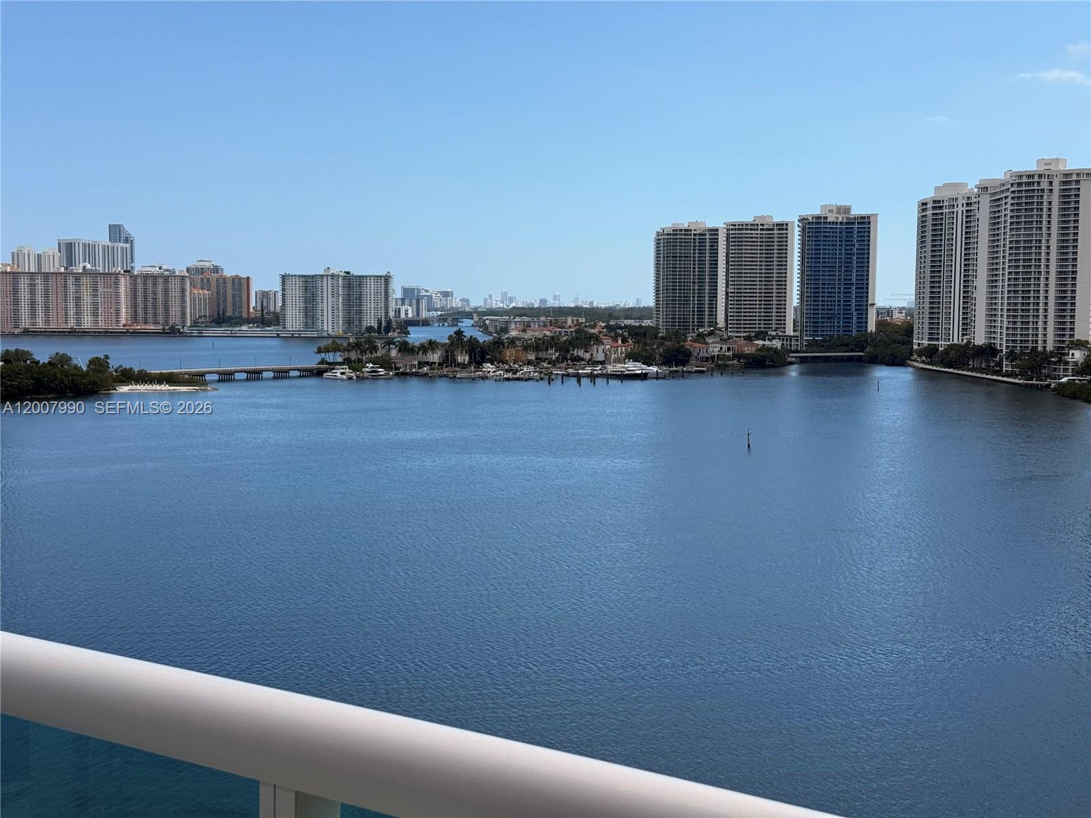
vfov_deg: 30.3
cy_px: 409
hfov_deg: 39.7
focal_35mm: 48
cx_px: 546
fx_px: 1513
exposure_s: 1/5208
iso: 64
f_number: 1.78
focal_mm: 6.76
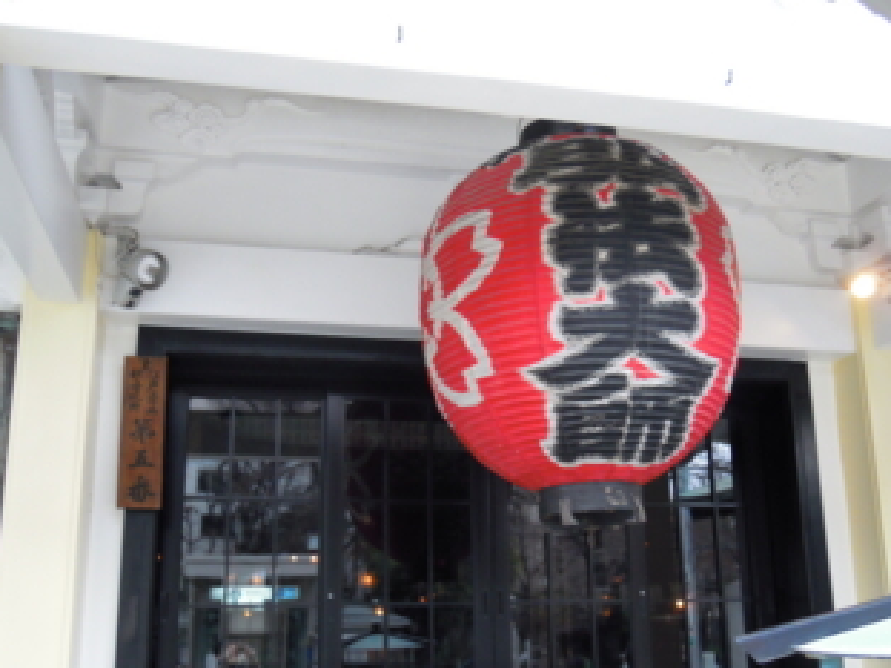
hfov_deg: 51.4
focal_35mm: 36
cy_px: 410
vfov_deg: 39.4
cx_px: 456
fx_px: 926
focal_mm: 5
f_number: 2.7
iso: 400
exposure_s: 1/30
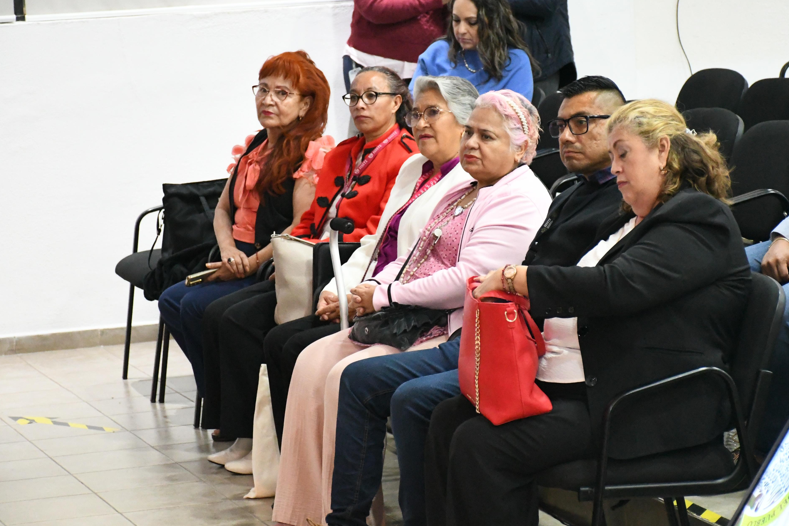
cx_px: 424
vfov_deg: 9.7
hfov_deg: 14.5
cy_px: 237
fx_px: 3090
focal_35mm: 141
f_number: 5.3
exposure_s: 1/100
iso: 12800
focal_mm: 85
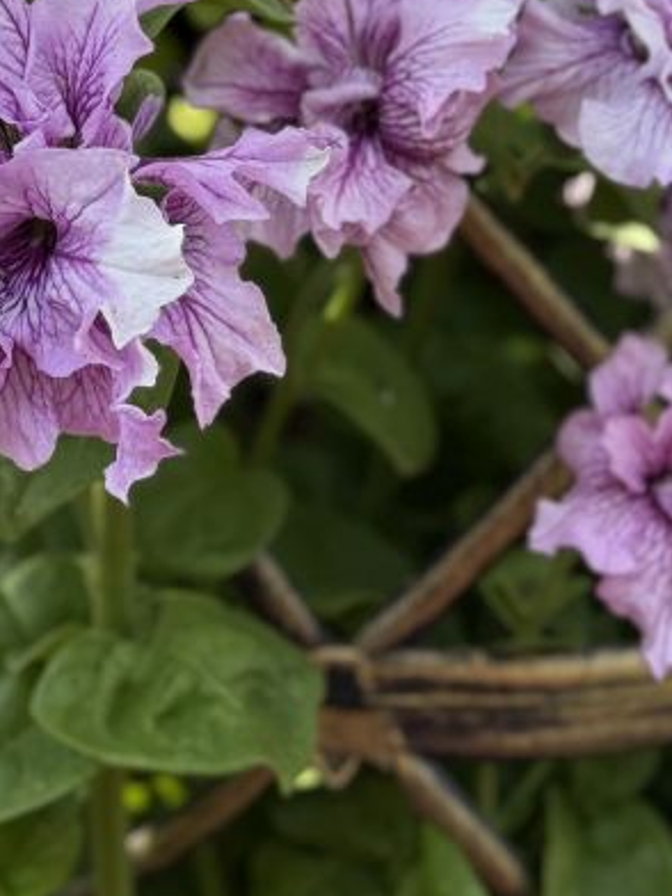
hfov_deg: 12.8
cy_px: -57
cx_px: 179
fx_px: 2977
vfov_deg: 16.7
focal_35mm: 115
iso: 64
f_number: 1.78
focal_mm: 6.76
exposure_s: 1/1490
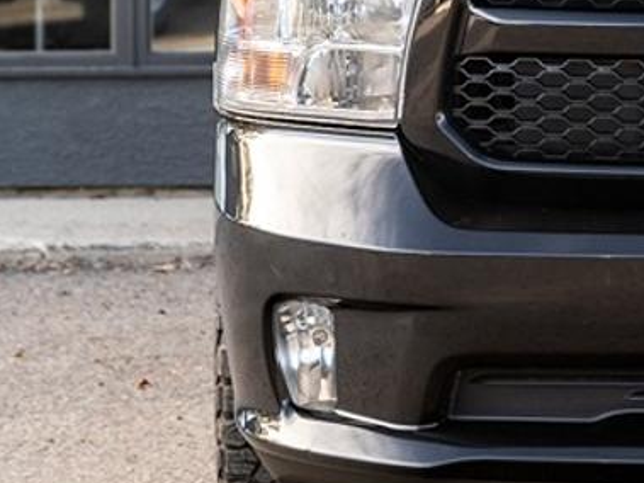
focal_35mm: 234
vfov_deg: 6.3
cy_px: -159
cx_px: 906
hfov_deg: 8.3
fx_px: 4352
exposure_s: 1/160
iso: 320
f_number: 4
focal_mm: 55
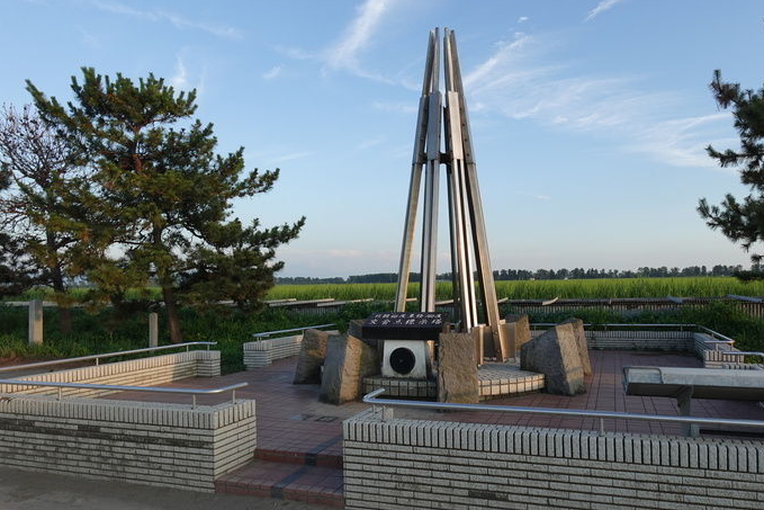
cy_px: 284
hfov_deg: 73.1
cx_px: 452
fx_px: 509
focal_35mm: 24
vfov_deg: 53.0
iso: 125
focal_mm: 7.6
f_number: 2
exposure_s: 1/800
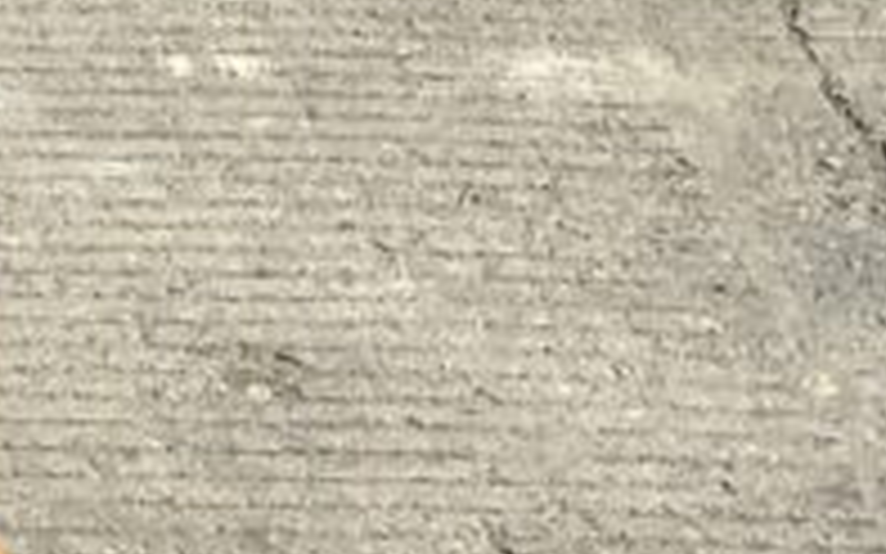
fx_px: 3717
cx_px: -1345
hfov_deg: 11.1
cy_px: 441
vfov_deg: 8.5
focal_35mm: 154
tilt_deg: -36.2
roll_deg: +0.6
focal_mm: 3
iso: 25
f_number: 1.8
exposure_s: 1/1786
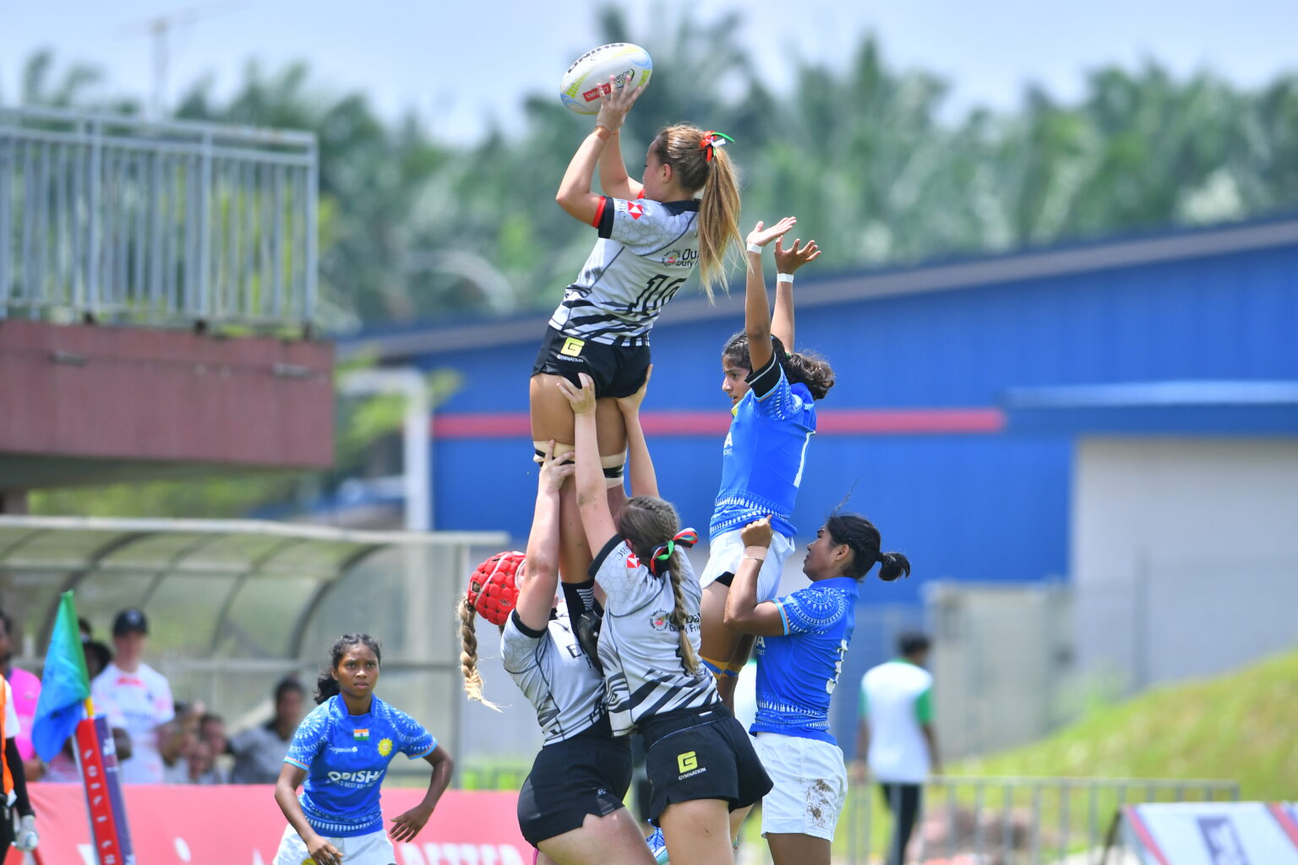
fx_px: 16224
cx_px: 649
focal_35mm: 450
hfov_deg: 4.6
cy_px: 432
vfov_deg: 3.1
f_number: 3.2
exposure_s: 1/5000
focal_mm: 300
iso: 250
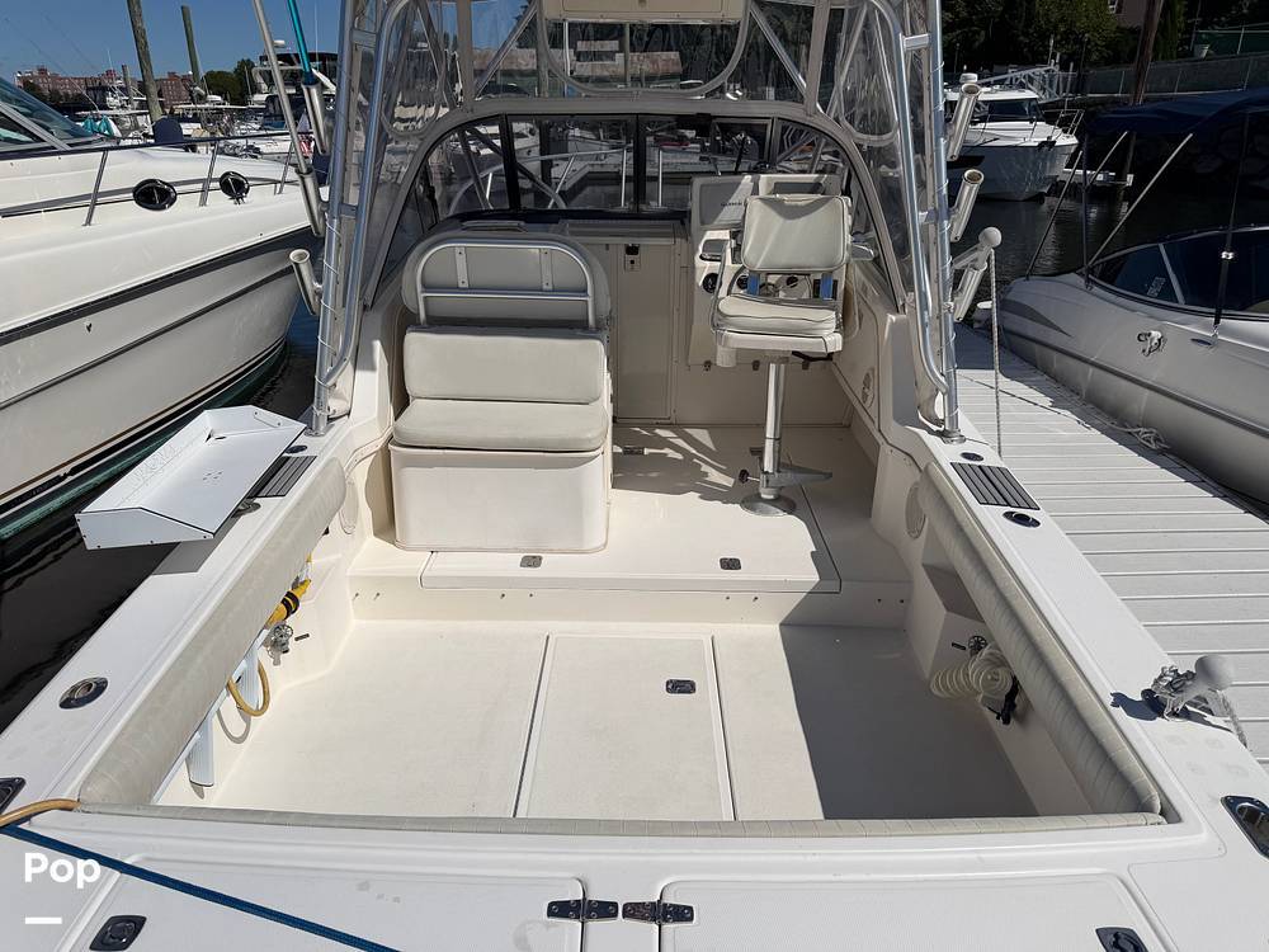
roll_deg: -0.3
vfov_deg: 56.8
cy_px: 476
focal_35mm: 24
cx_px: 634
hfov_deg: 71.6
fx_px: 880
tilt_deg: -22.5
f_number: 1.78
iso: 100
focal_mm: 6.76
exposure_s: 1/32258
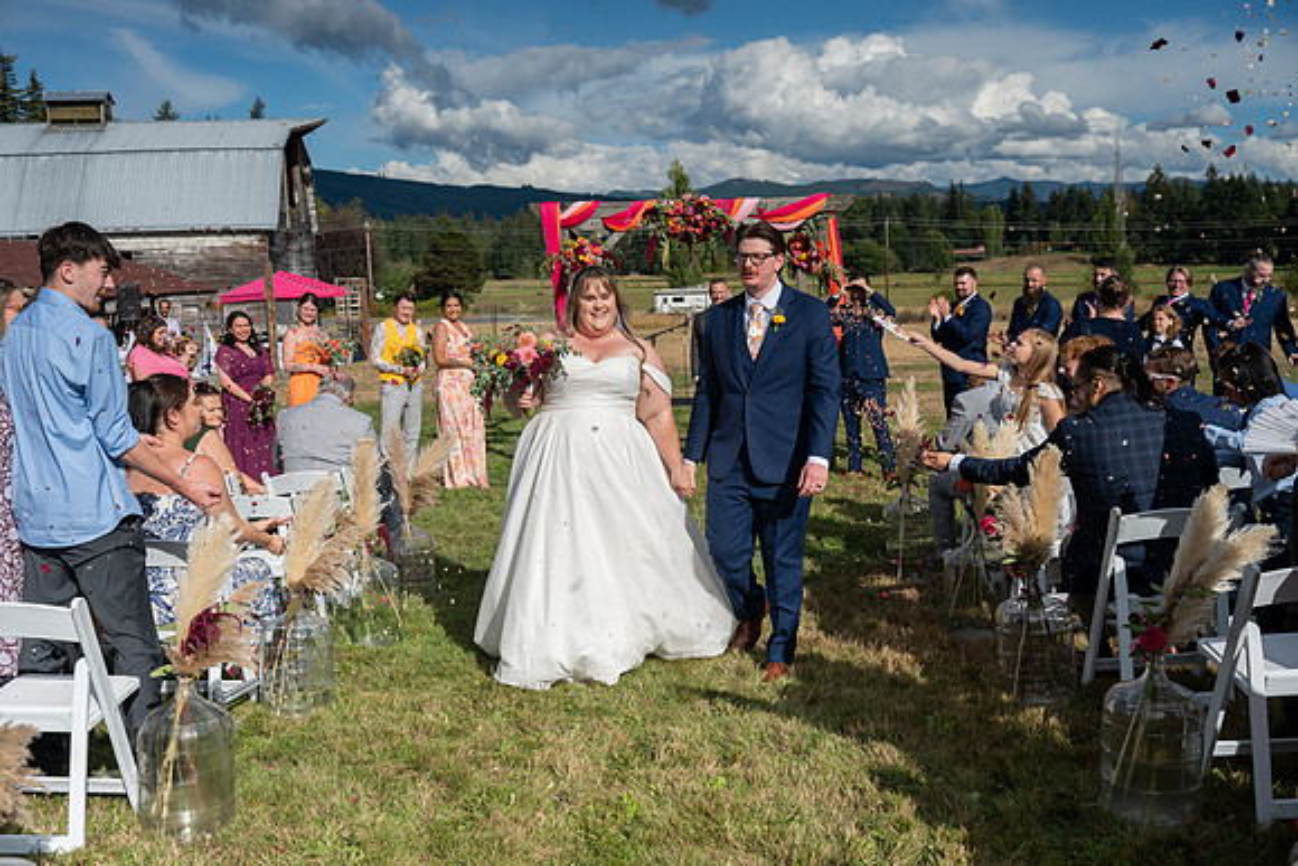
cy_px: 433
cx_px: 649
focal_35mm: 35
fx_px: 1262
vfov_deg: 37.9
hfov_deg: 54.4
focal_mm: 35
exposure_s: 1/8000
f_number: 5
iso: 400
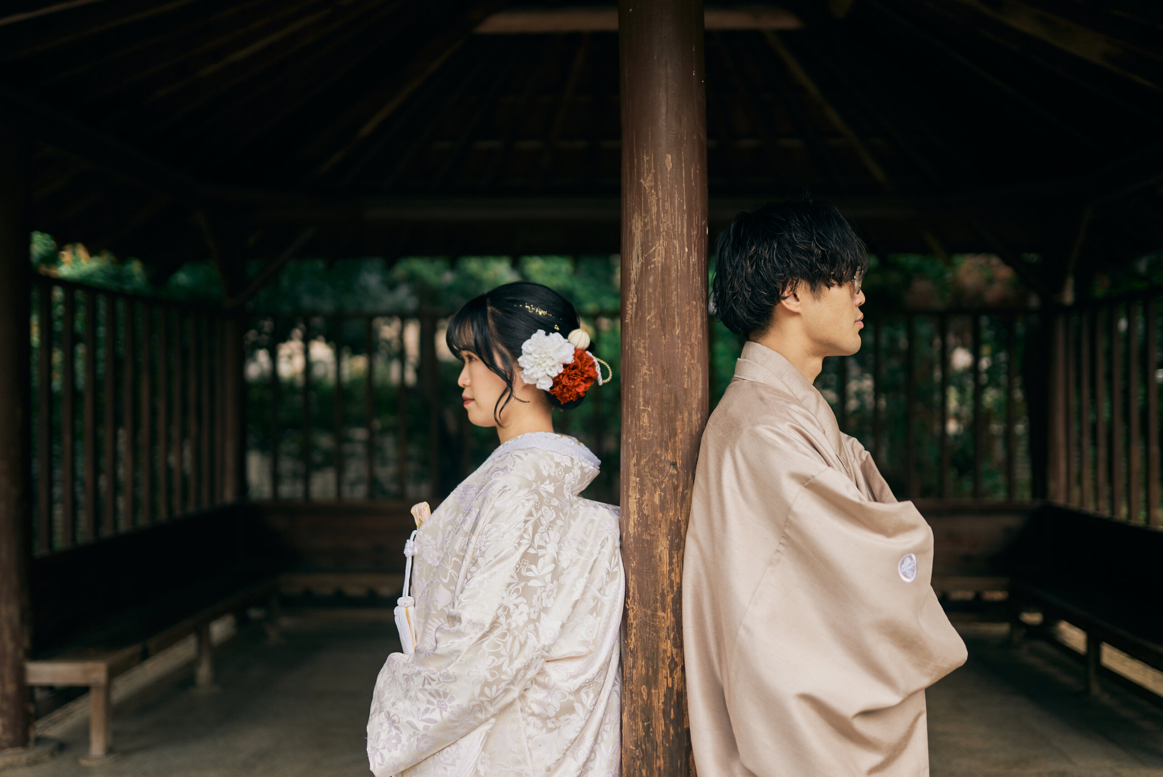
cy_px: 388
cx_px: 582
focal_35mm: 35
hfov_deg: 54.4
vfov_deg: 37.9
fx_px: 1131
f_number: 1.4
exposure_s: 1/1000
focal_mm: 35
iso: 100
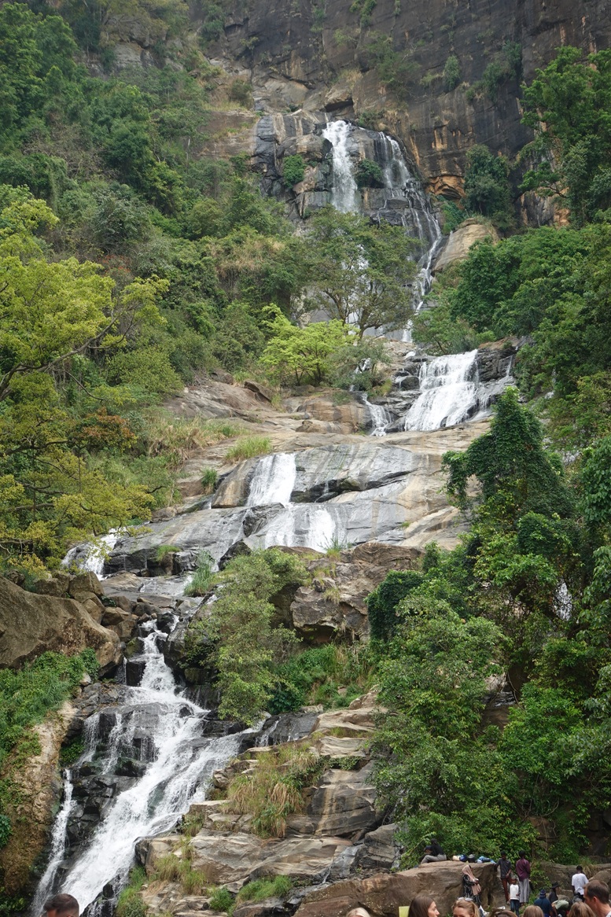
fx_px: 1782
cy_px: 458
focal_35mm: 70
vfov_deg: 28.8
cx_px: 306
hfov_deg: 19.5
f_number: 5.6
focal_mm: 25.7
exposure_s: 1/100
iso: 125
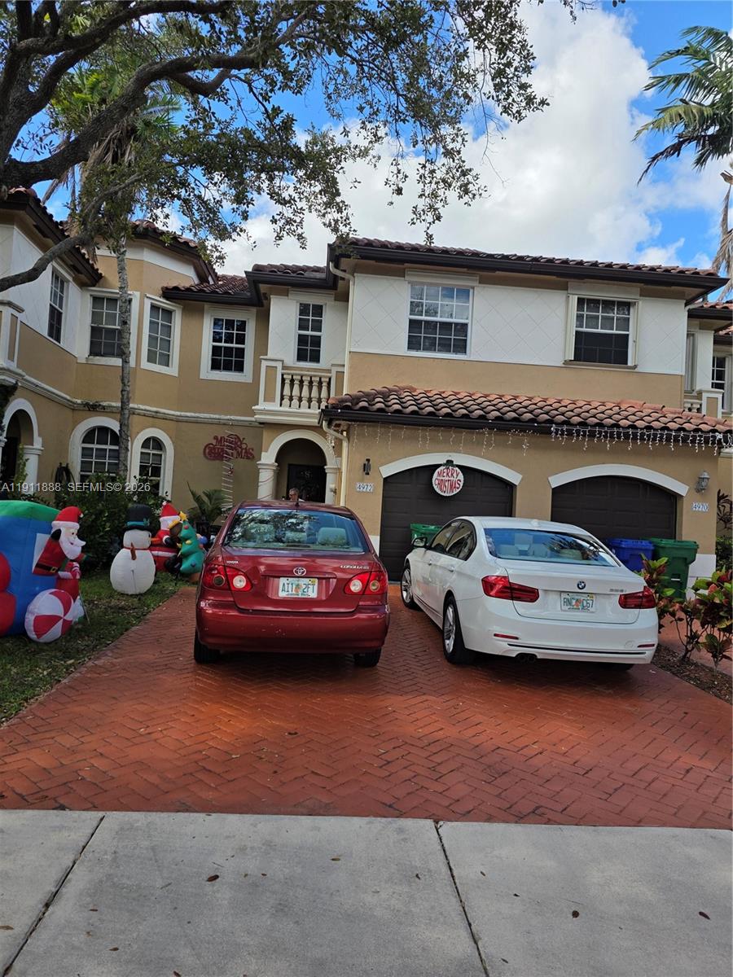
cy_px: 488
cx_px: 366
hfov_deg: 58.9
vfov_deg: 73.9
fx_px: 649
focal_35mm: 23
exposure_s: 1/5017
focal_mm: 6.3
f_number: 1.7
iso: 80
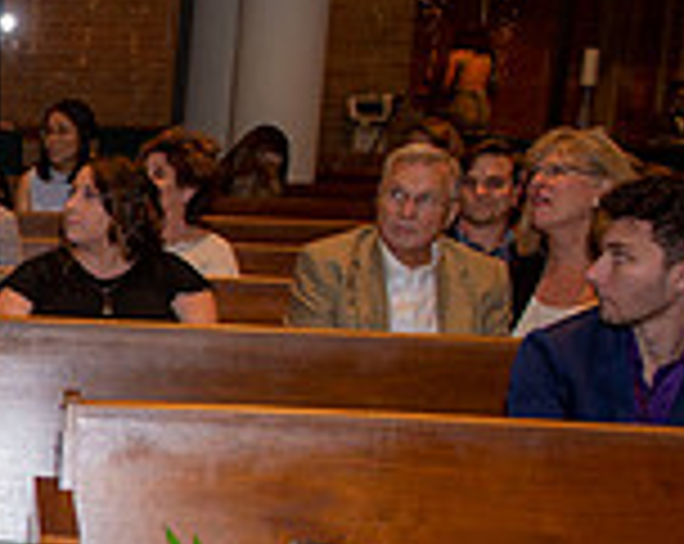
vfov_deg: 17.6
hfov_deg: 18.7
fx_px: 1738
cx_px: -436
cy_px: 450
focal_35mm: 86
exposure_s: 1/160
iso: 800
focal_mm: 24
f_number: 3.5
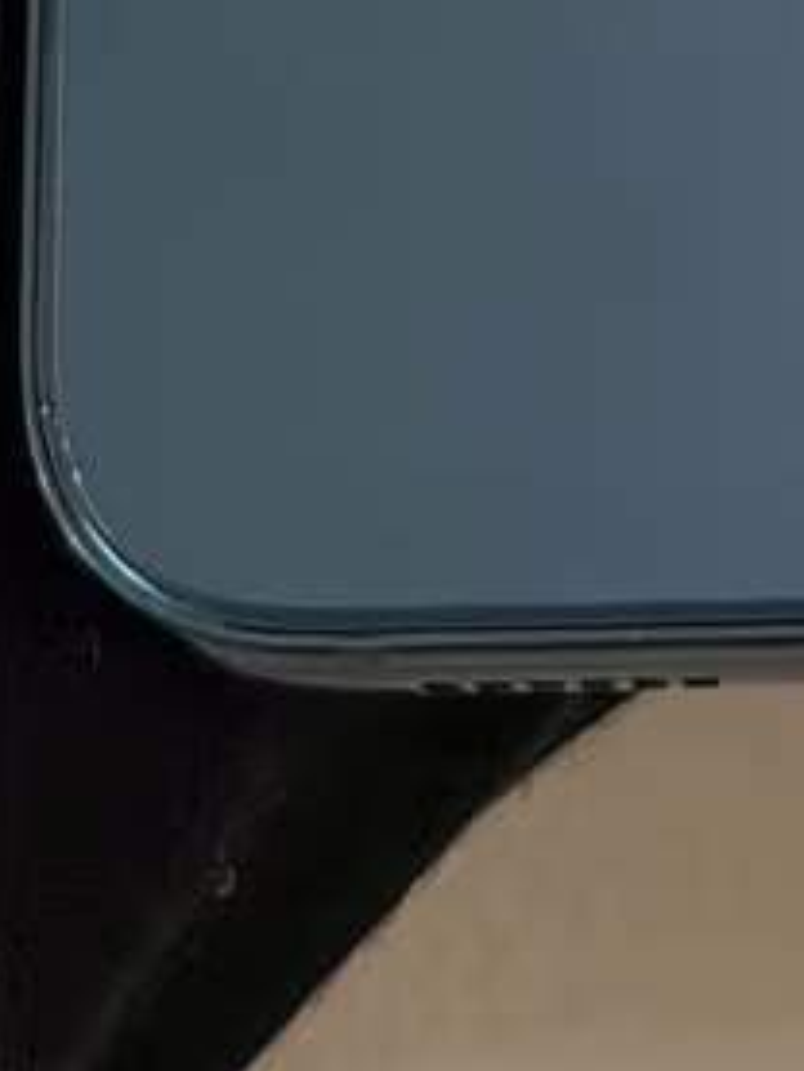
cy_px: -1307
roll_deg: -1.2
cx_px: 1121
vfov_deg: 6.8
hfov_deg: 5.3
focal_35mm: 277
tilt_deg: -1.3
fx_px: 8572
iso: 80
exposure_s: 1/50
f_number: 1.78
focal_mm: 6.76
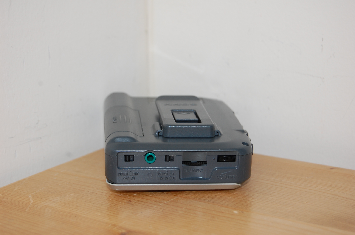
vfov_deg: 16.5
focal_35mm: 82
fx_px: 812
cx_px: 178
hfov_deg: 24.7
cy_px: 118
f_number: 5.6
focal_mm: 55
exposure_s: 1/60
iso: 400
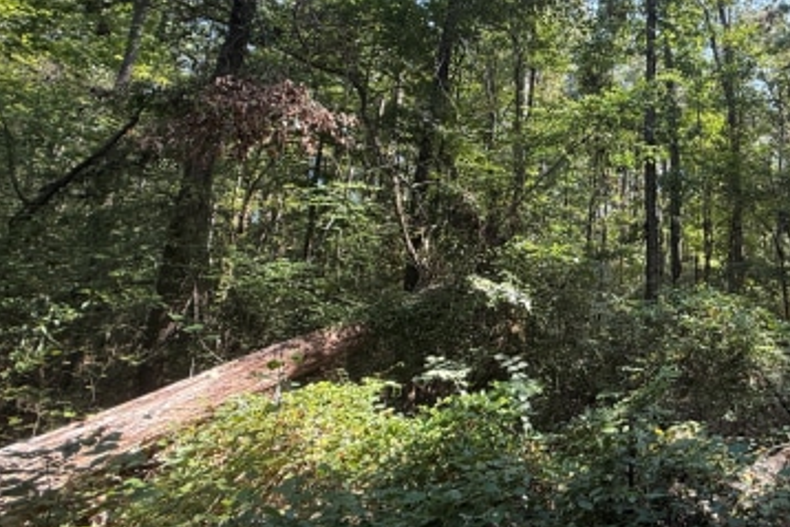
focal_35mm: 26
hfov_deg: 59.9
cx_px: 697
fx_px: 571
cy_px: 170
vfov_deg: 48.6
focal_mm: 2.22
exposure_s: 1/104
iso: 64
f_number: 2.2
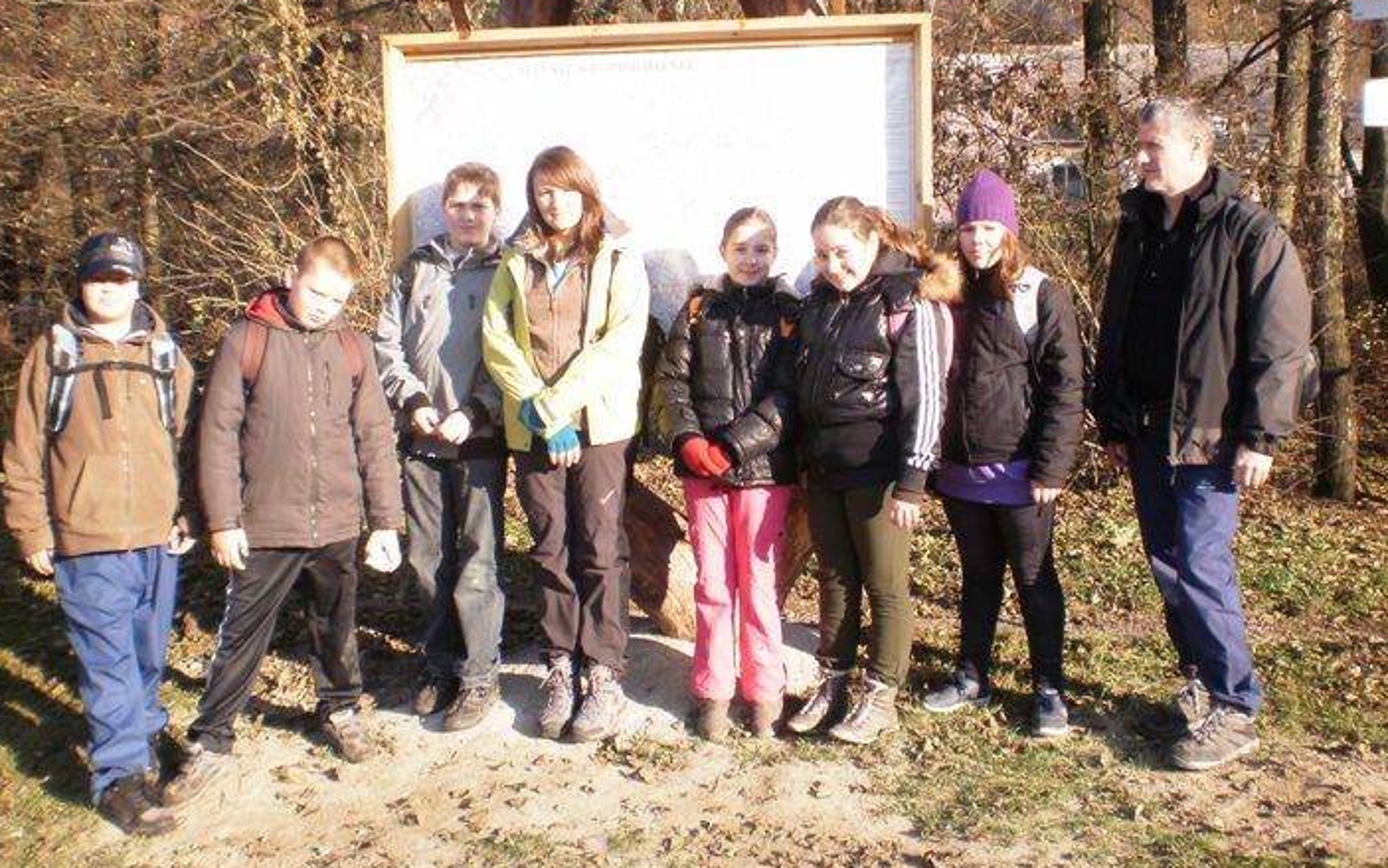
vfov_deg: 31.2
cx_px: 692
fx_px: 1551
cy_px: 346
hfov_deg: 48.2
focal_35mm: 41
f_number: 4.6
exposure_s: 1/160
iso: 100
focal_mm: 6.3
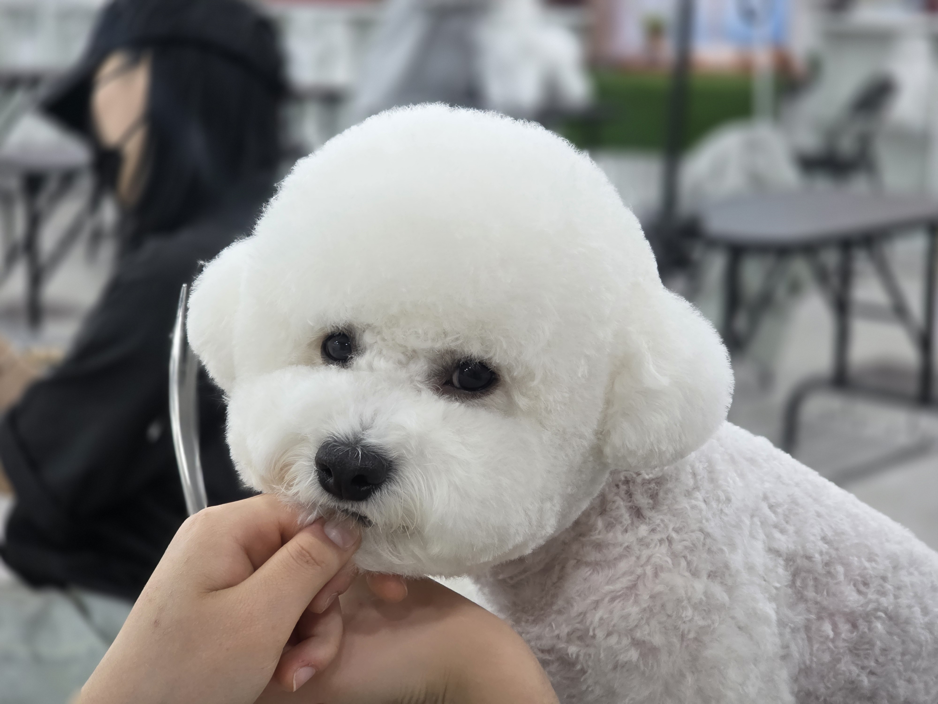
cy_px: 352
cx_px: 469
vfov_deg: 21.3
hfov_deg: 28.2
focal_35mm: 69
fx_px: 1870
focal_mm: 7.9
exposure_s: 1/120
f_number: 2.4
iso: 250
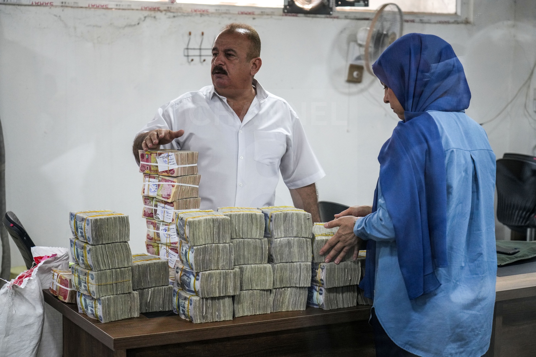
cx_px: 268
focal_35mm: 63
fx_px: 938
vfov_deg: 21.6
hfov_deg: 31.9
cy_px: 178
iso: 1600
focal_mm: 63
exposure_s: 1/320
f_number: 4
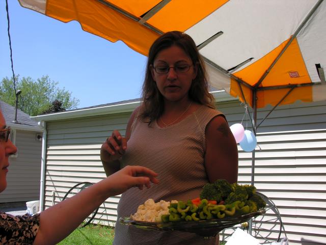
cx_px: 163
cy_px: 122
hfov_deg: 52.6
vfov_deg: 40.7
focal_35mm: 35
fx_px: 330
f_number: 5.6
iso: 50
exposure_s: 1/196
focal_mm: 8.9
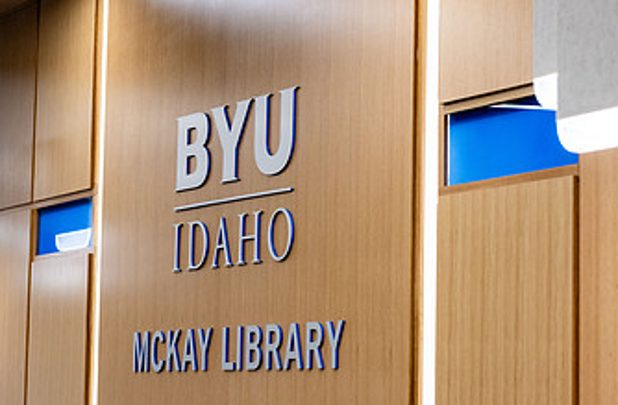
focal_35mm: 122
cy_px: 161
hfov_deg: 16.9
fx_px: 2084
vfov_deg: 11.1
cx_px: 353
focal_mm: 70
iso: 1000
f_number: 5
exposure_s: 1/160
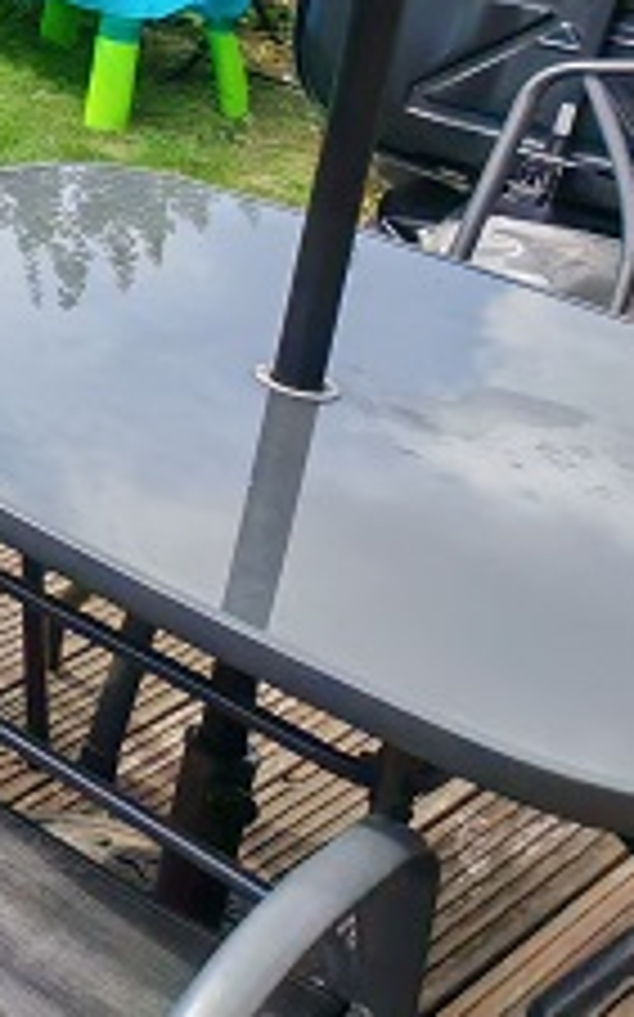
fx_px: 1661
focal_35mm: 60
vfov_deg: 30.2
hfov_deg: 13.0
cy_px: -126
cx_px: -1066
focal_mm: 1.96
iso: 50
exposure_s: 1/660
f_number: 2.2
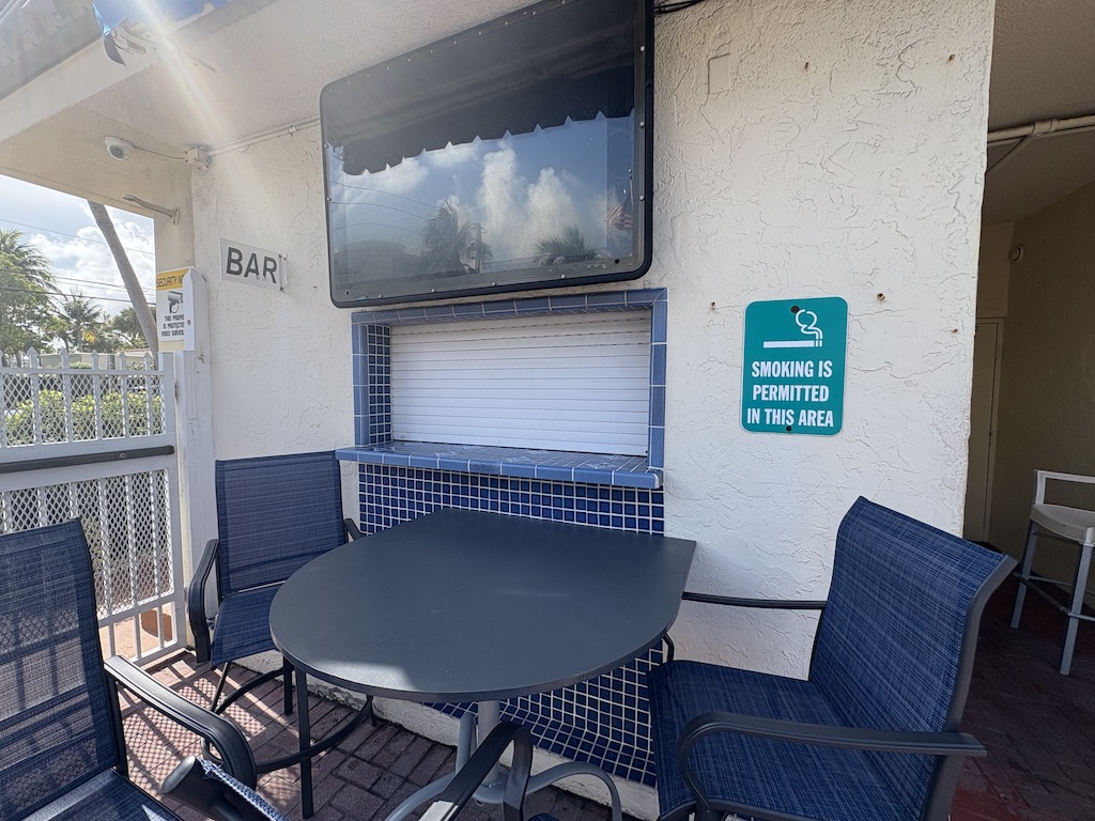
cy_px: 410
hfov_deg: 102.1
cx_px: 548
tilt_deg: -1.8
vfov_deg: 85.7
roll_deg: +0.8
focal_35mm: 14
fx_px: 443
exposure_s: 1/548
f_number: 2.2
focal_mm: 2.22
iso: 40
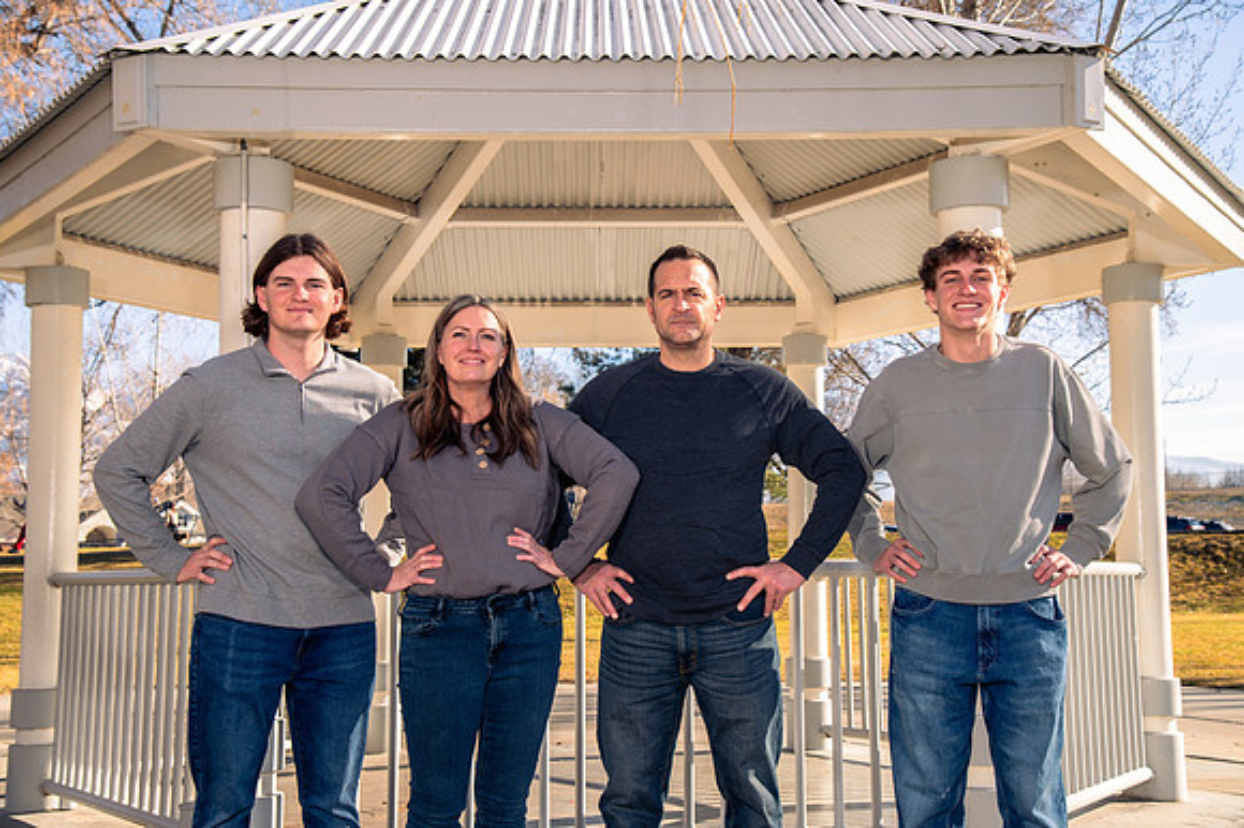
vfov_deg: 27.0
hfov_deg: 39.6
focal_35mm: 50
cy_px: 414
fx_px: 1727
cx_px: 622
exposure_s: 1/200
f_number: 8
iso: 250
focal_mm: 50
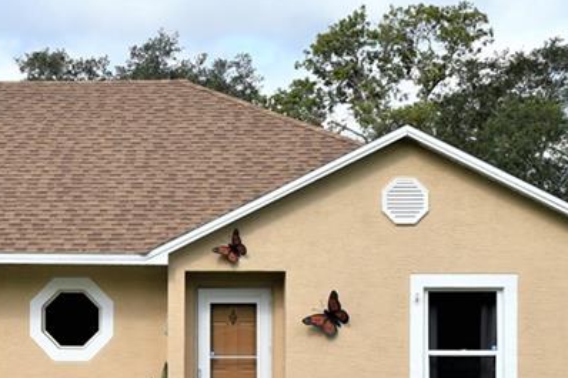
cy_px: 275
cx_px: -14
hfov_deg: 18.4
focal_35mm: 108
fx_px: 1703
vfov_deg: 12.6
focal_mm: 28
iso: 100
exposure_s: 1/320
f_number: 9
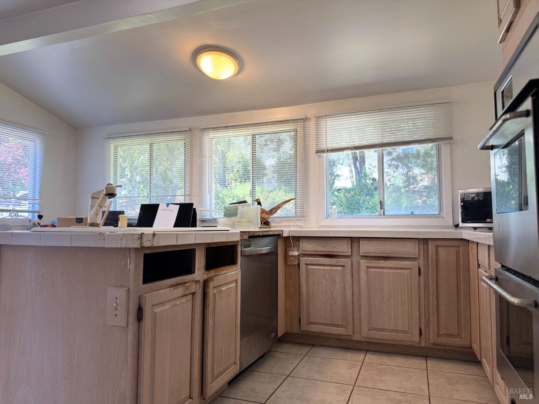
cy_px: 202
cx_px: 270
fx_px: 374
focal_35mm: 24
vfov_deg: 56.8
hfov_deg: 71.6
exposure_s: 1/120
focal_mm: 6.76
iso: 64
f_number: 1.78
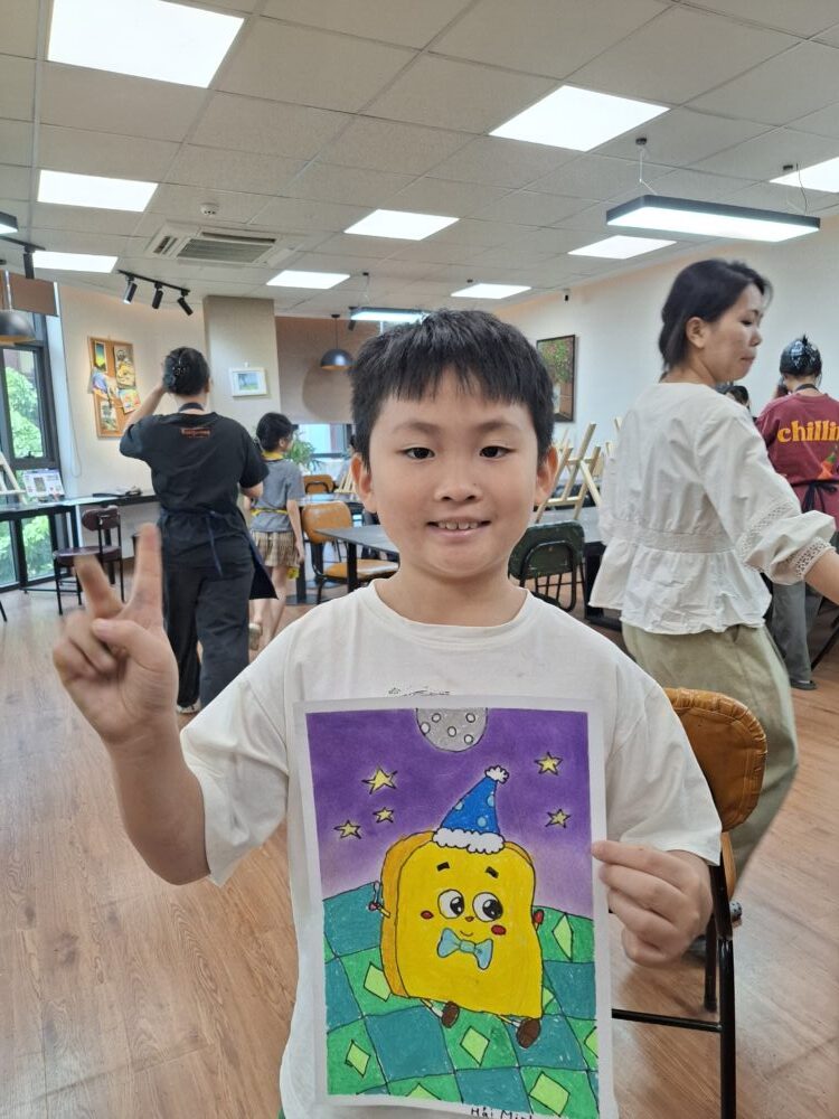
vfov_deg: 73.9
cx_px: 420
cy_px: 560
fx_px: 743
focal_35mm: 23
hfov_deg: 58.9
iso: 125
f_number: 1.8
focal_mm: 5.54
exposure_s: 1/100
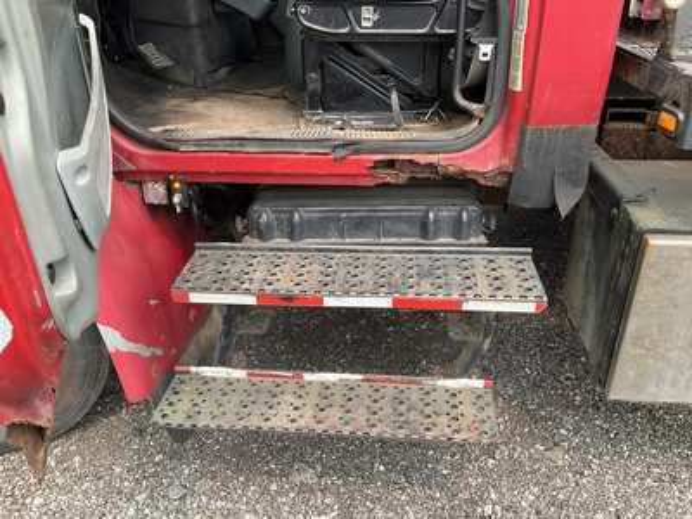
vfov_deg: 48.2
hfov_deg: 61.7
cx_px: 346
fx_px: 580
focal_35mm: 29
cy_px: 260
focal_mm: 3
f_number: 1.8
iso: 20
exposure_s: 1/241
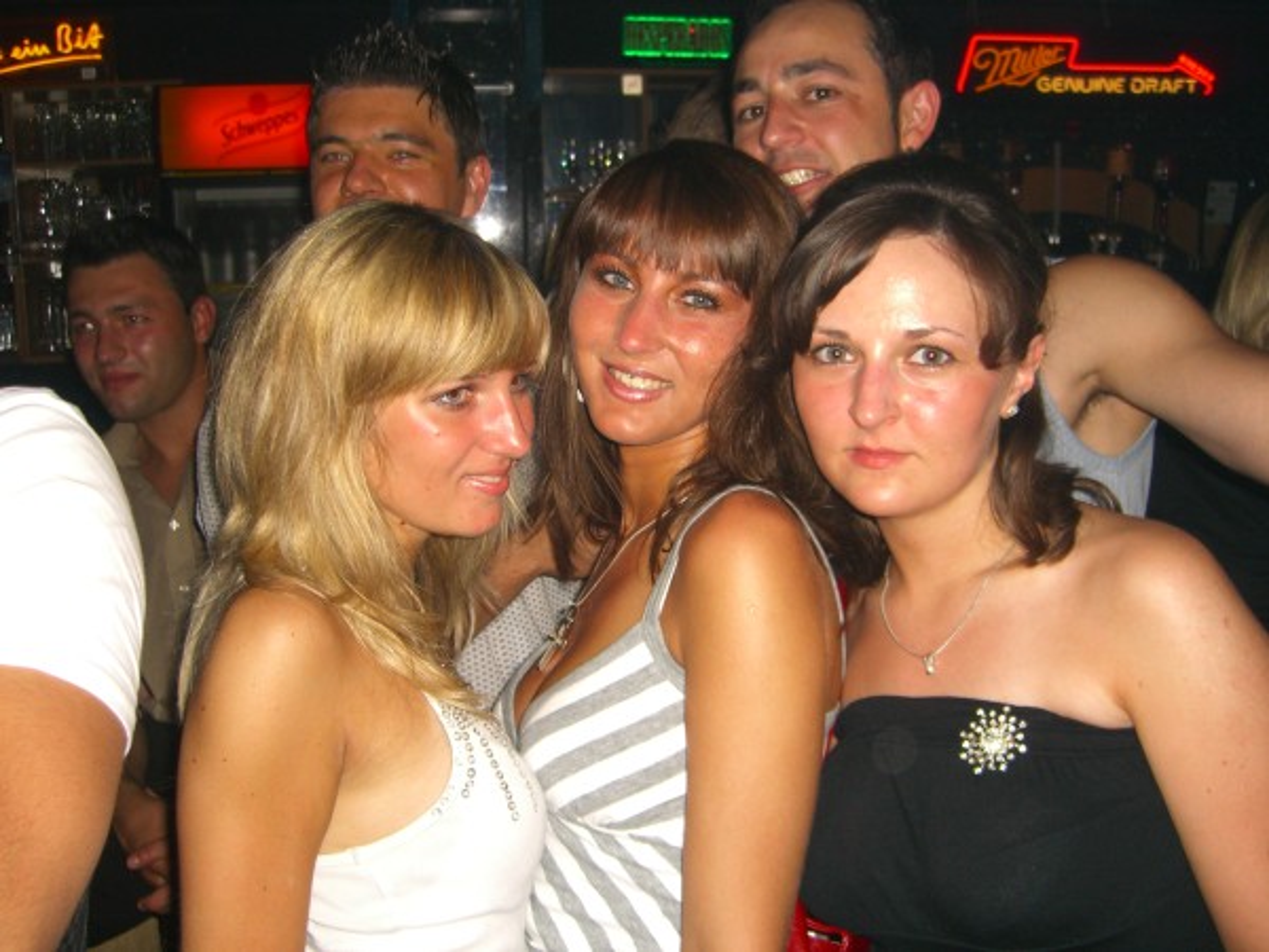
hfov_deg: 49.0
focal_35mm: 38
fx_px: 1393
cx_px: 634
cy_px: 476
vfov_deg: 37.7
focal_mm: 7.9
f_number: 2.8
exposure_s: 1/60
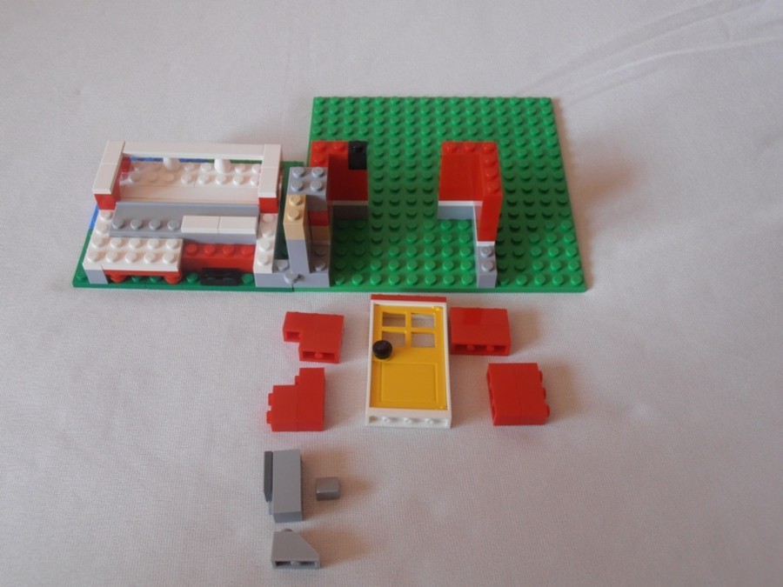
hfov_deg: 50.1
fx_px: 837
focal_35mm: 37
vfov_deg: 38.7
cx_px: 392
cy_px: 294
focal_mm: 6.61
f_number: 3.9
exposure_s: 1/40
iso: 125
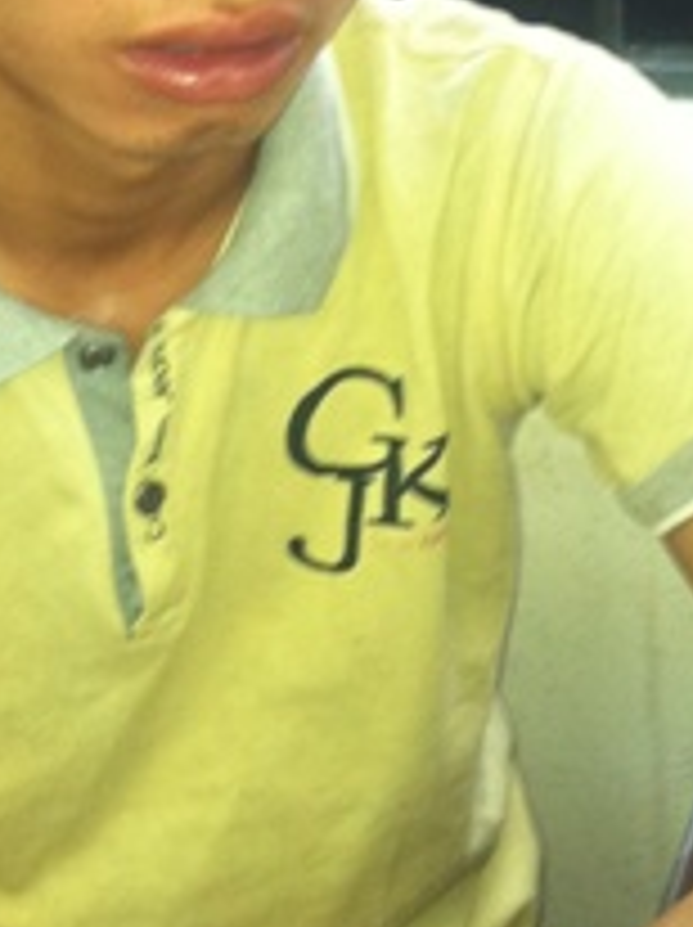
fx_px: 2434
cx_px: 234
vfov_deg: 21.4
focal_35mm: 91
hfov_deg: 16.2
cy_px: 261
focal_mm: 3.85
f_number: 2.8
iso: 160
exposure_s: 1/15
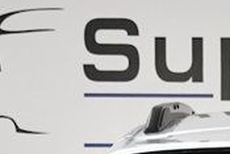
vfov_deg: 6.3
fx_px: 1349
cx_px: 336
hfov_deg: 9.5
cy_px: 349
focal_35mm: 211
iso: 2500
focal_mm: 24
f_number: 3.8
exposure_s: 1/2500
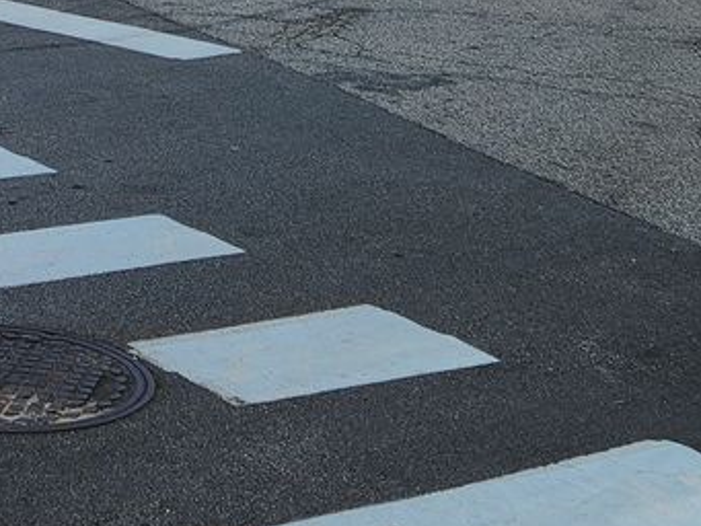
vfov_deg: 12.5
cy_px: -421
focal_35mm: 108
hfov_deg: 17.4
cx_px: -119
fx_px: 2188
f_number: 1.8
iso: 20
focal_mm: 5.4
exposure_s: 1/477
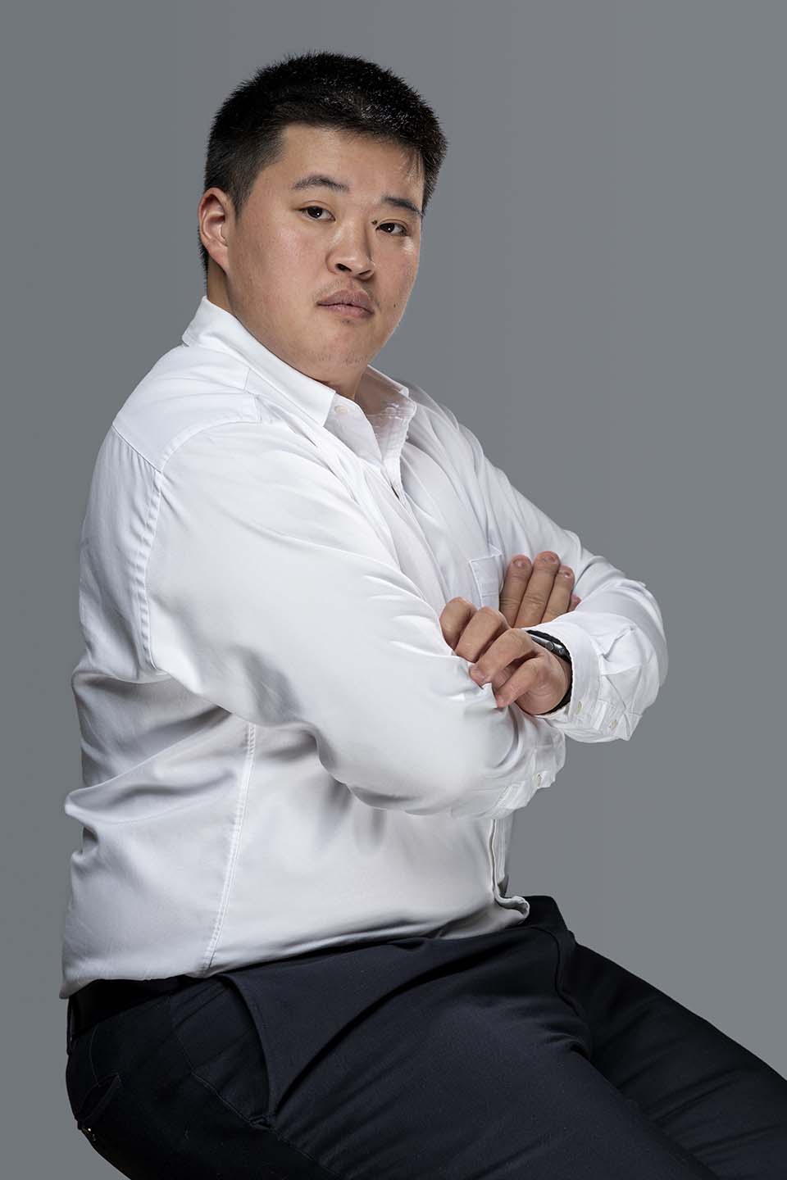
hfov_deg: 13.0
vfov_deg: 19.5
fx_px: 3443
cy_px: 590
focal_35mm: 105
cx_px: 394
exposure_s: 1/200
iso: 64
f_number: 5.6
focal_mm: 105
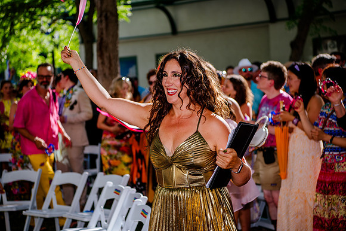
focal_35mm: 70
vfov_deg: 19.4
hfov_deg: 28.9
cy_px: 116
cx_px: 173
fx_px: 672
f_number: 3.5
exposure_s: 1/640
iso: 200
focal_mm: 70
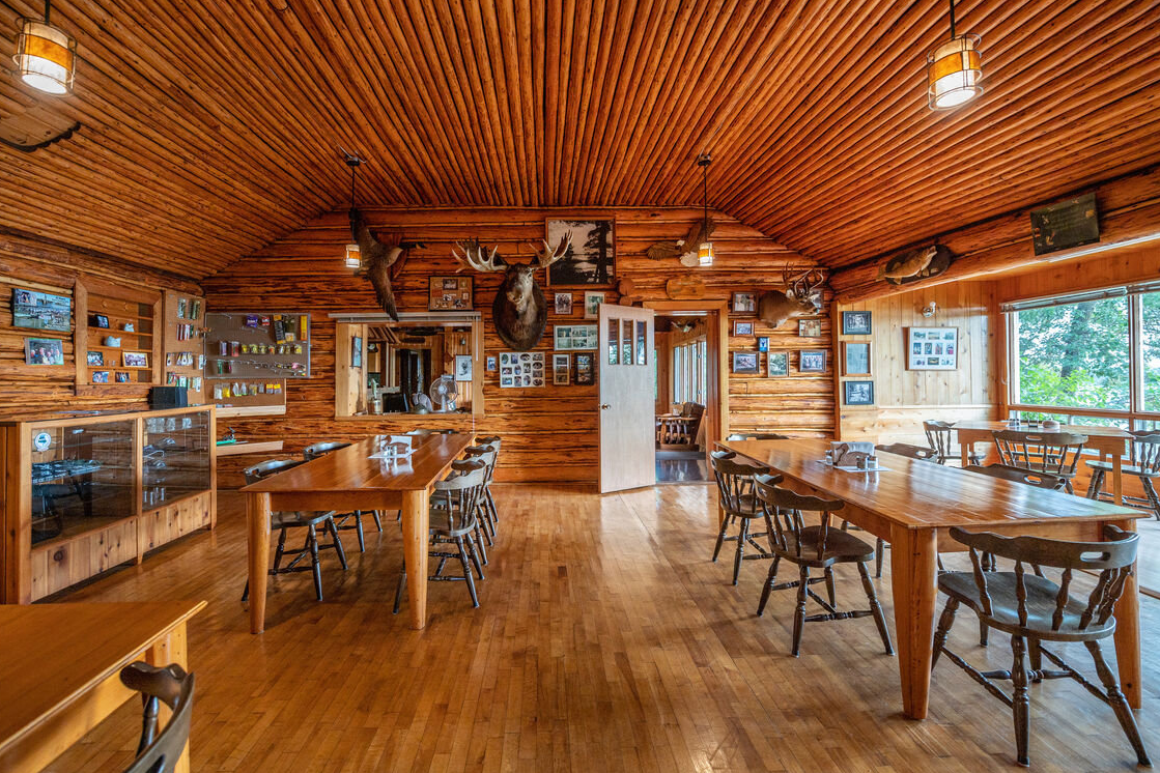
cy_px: 368
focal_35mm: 15
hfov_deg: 100.4
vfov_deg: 77.3
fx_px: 483
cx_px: 565
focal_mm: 14
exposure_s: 1/125
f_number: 4
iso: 640
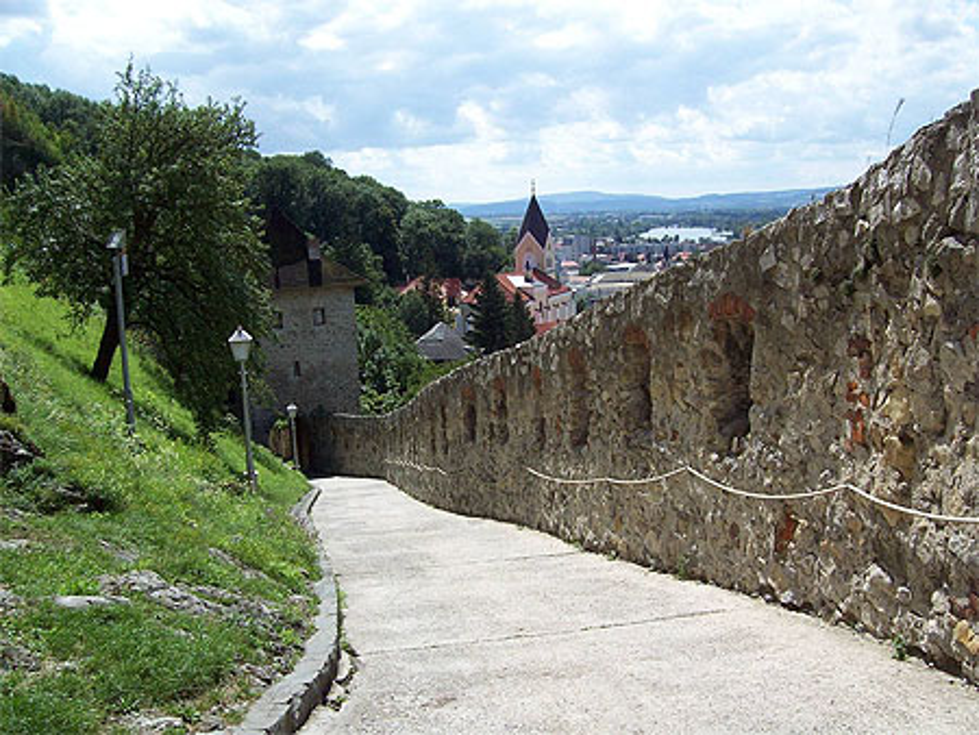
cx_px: 490
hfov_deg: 51.3
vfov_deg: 39.7
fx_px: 1019
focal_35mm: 36
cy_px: 368
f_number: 4.8
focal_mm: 6
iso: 80
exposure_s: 1/569
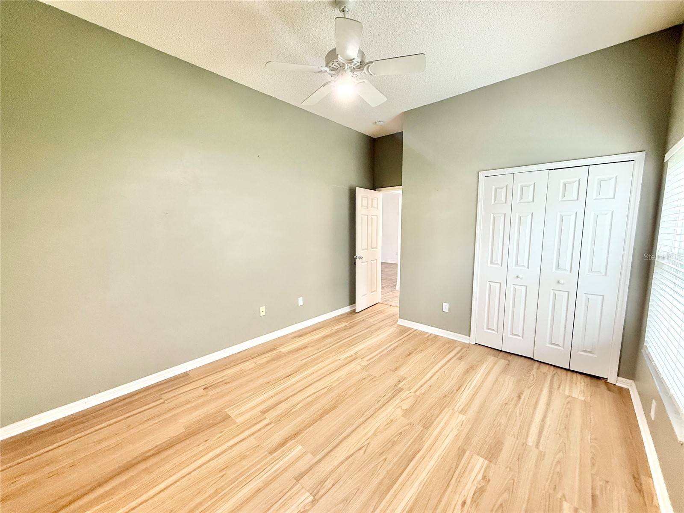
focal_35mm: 14
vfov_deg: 85.7
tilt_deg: -5.6
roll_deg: +0.2
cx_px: 342
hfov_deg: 102.1
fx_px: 277
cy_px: 256
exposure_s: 1/60
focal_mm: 2.22
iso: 250
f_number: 2.2
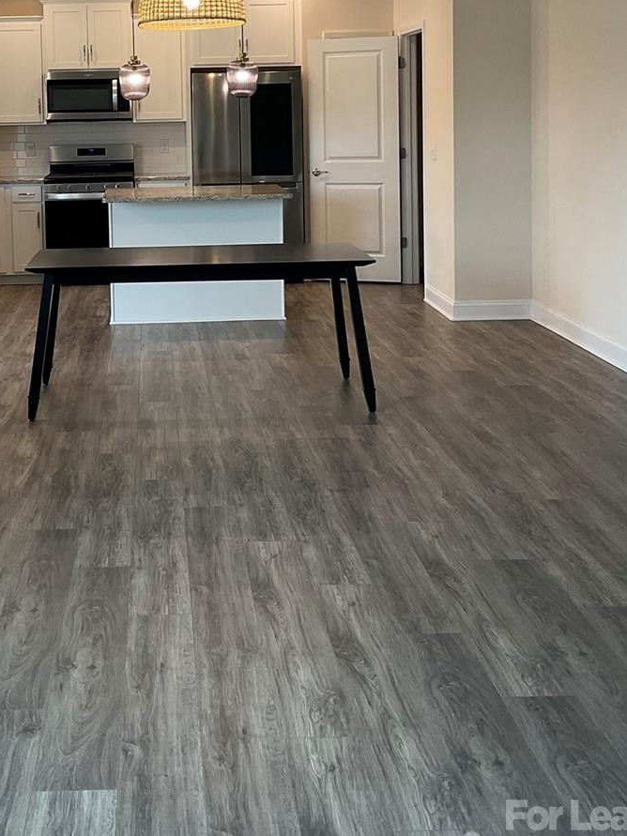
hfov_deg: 28.7
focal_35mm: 50
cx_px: 168
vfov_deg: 37.0
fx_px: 1208
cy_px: 178
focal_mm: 3
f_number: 1.8
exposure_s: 1/60
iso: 40
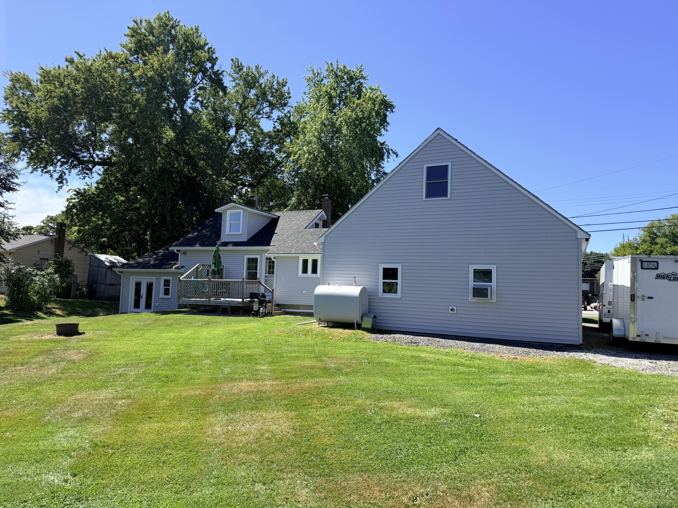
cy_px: 254
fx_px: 470
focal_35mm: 24
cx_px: 339
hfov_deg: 71.6
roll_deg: -2.2
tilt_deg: +5.9
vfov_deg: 56.8
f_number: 1.78
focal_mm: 6.76
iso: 80
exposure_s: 1/3279
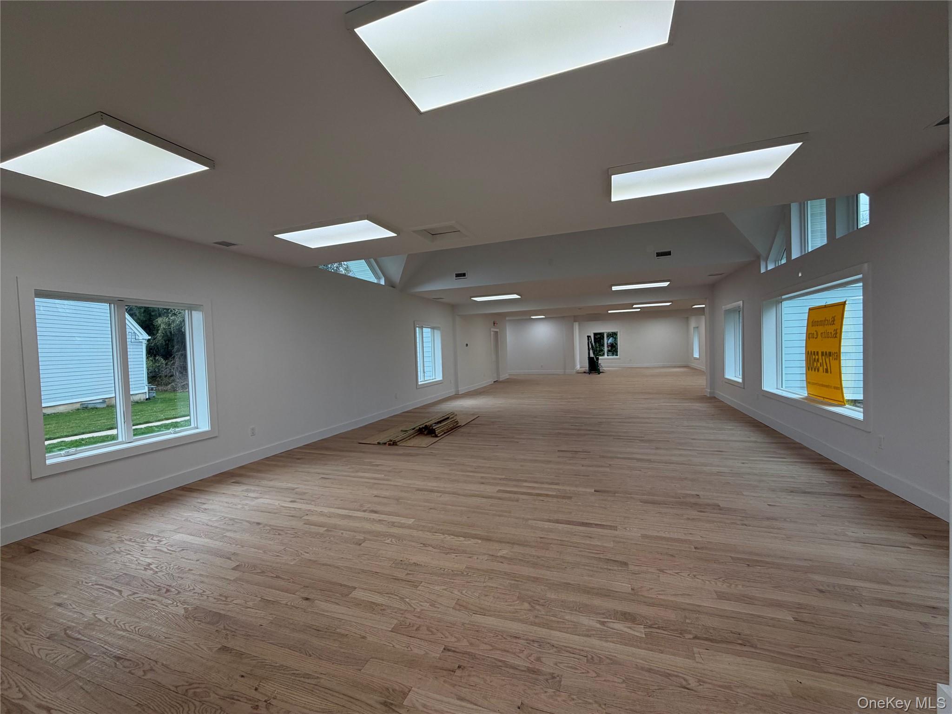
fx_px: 385
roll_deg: +2.1
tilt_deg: -1.5
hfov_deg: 102.1
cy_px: 357
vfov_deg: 85.7
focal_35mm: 14
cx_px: 476
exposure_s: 1/120
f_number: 2.2
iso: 64
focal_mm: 2.22
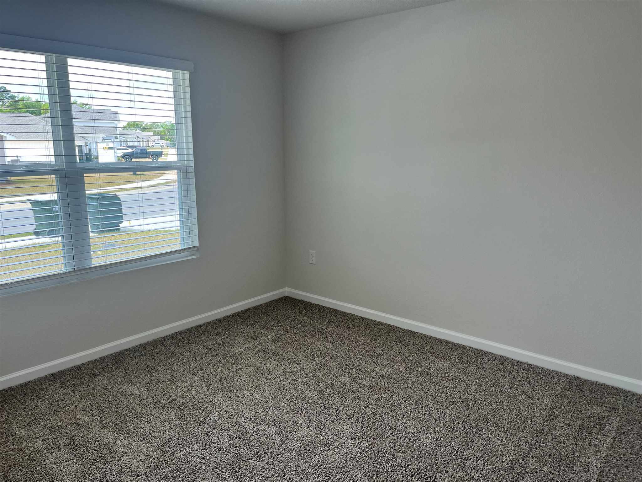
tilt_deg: -9.2
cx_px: 321
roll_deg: +0.5
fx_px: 482
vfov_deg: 53.1
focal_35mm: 26
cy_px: 241
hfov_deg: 67.3
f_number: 1.6
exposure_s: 1/135
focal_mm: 5.1
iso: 32
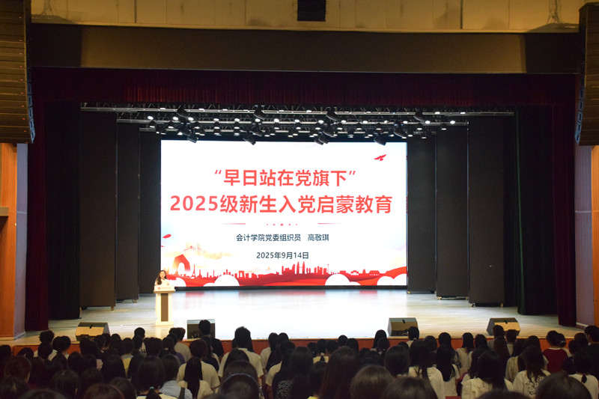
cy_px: 200
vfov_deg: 29.9
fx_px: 749
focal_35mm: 45
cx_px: 300
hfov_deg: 43.6
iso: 6400
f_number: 6.3
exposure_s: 1/160
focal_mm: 30
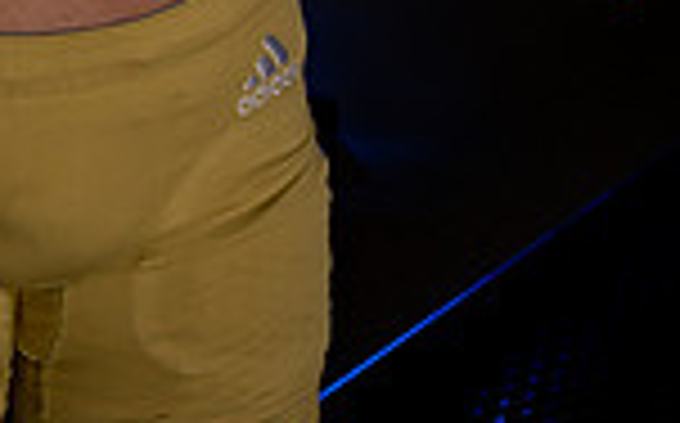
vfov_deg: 8.5
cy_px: -580
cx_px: 23
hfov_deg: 14.7
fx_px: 2592
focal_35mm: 140
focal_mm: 46
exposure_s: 1/250
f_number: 8
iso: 64
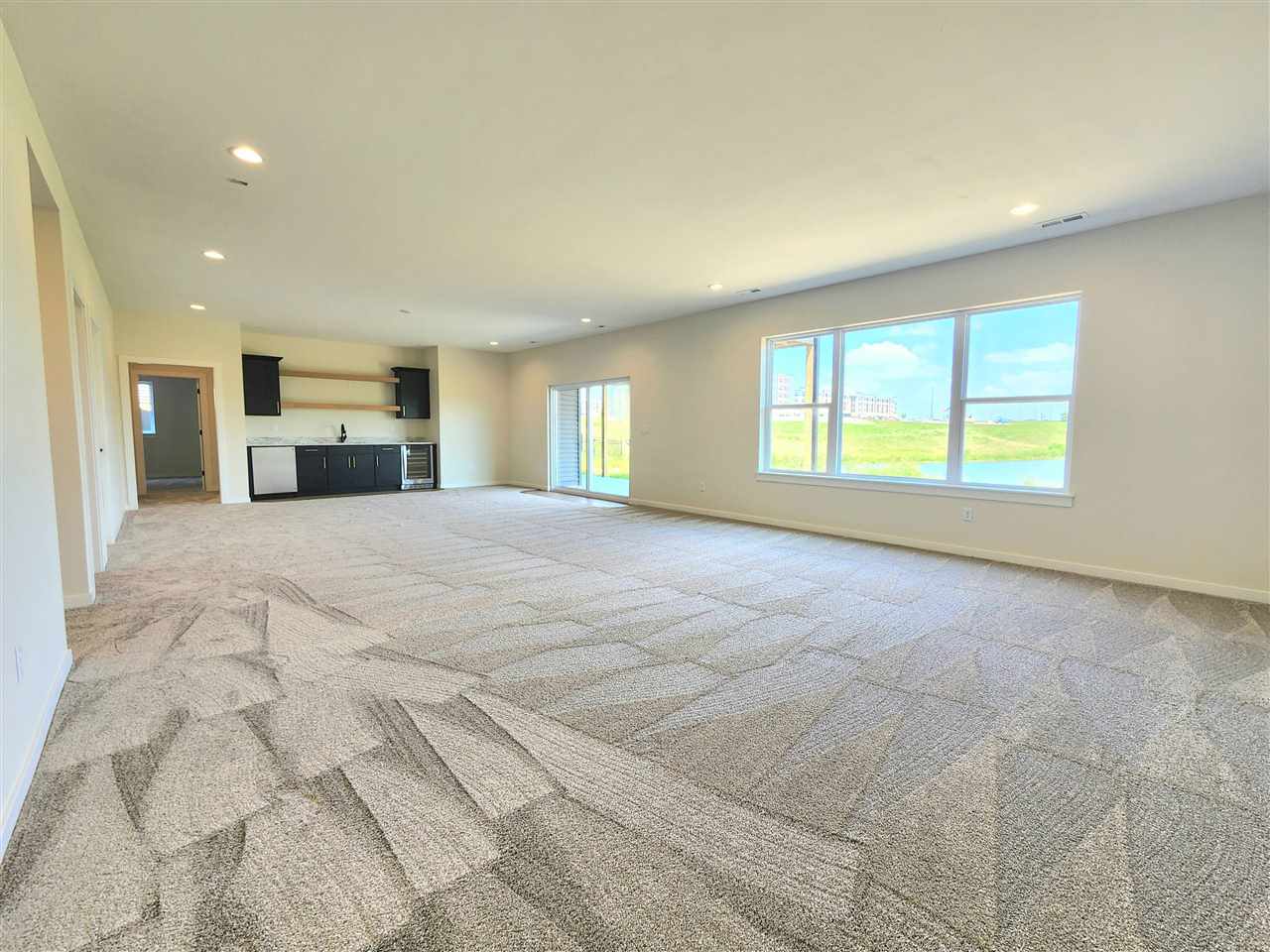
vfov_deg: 89.9
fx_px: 477
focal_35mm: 13
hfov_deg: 106.2
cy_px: 476
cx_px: 635
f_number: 2.2
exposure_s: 1/120
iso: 64
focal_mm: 2.2
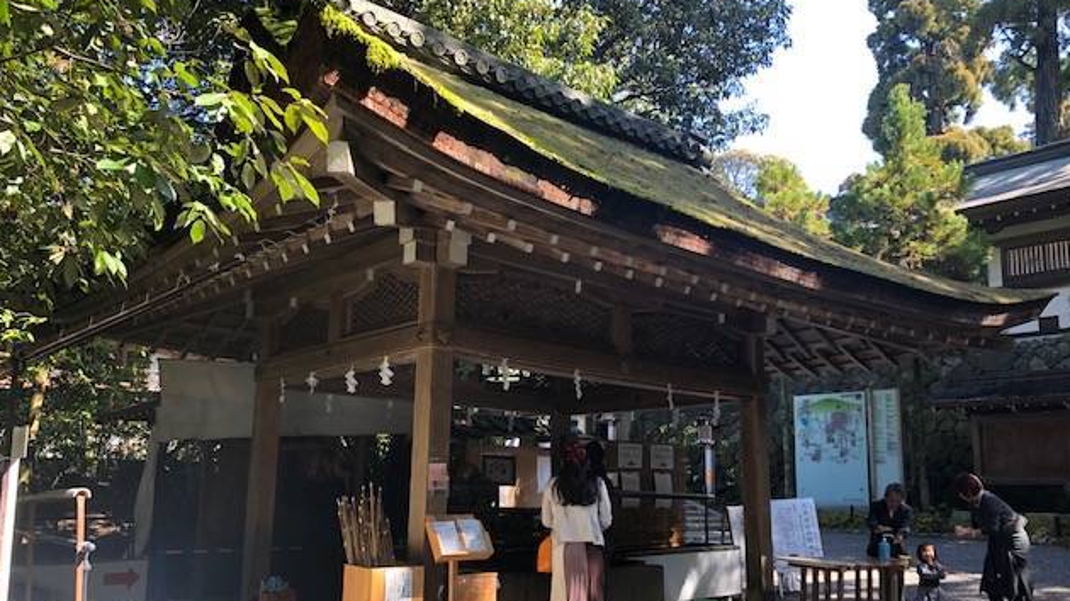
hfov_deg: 62.6
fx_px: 879
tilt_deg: +10.5
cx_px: 533
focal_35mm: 31
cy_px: 355
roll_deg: +1.1
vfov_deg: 37.6
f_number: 1.8
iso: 40
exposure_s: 1/120
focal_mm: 3.99
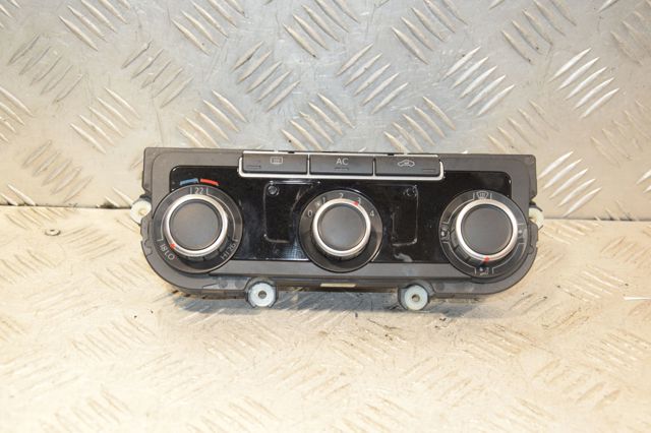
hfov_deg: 35.1
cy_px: 216
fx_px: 1030
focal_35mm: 57
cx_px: 326
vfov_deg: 23.8
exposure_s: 1/200
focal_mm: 38
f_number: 6.3
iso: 1600
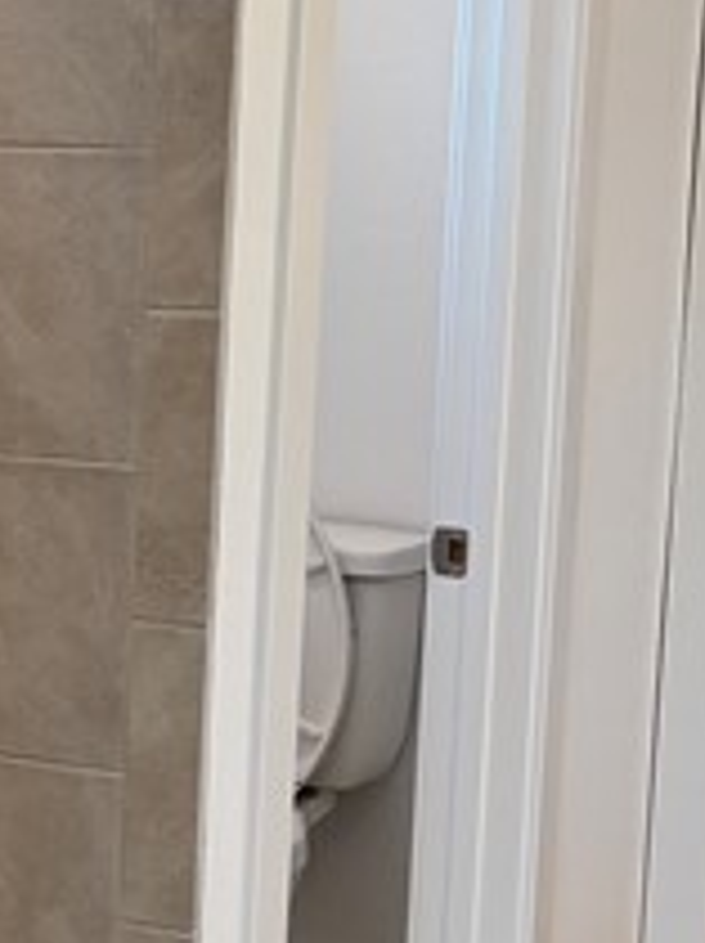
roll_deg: +0.4
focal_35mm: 127
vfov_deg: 15.5
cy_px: 557
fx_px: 3456
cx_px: -772
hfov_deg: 10.5
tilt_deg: -8.3
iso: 80
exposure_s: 1/120
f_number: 1.6
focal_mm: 5.96
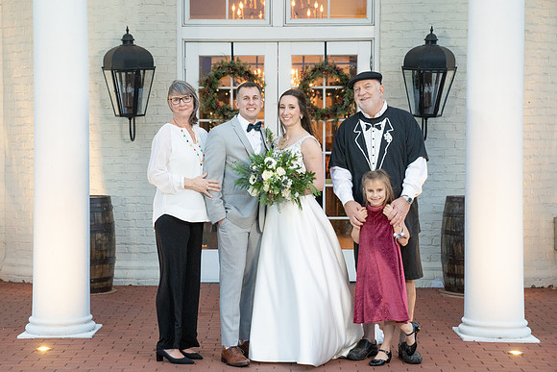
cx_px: 246
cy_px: 191
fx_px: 1209
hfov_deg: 25.9
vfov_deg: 17.5
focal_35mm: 78
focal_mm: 70
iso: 4000
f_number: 4
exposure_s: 1/100
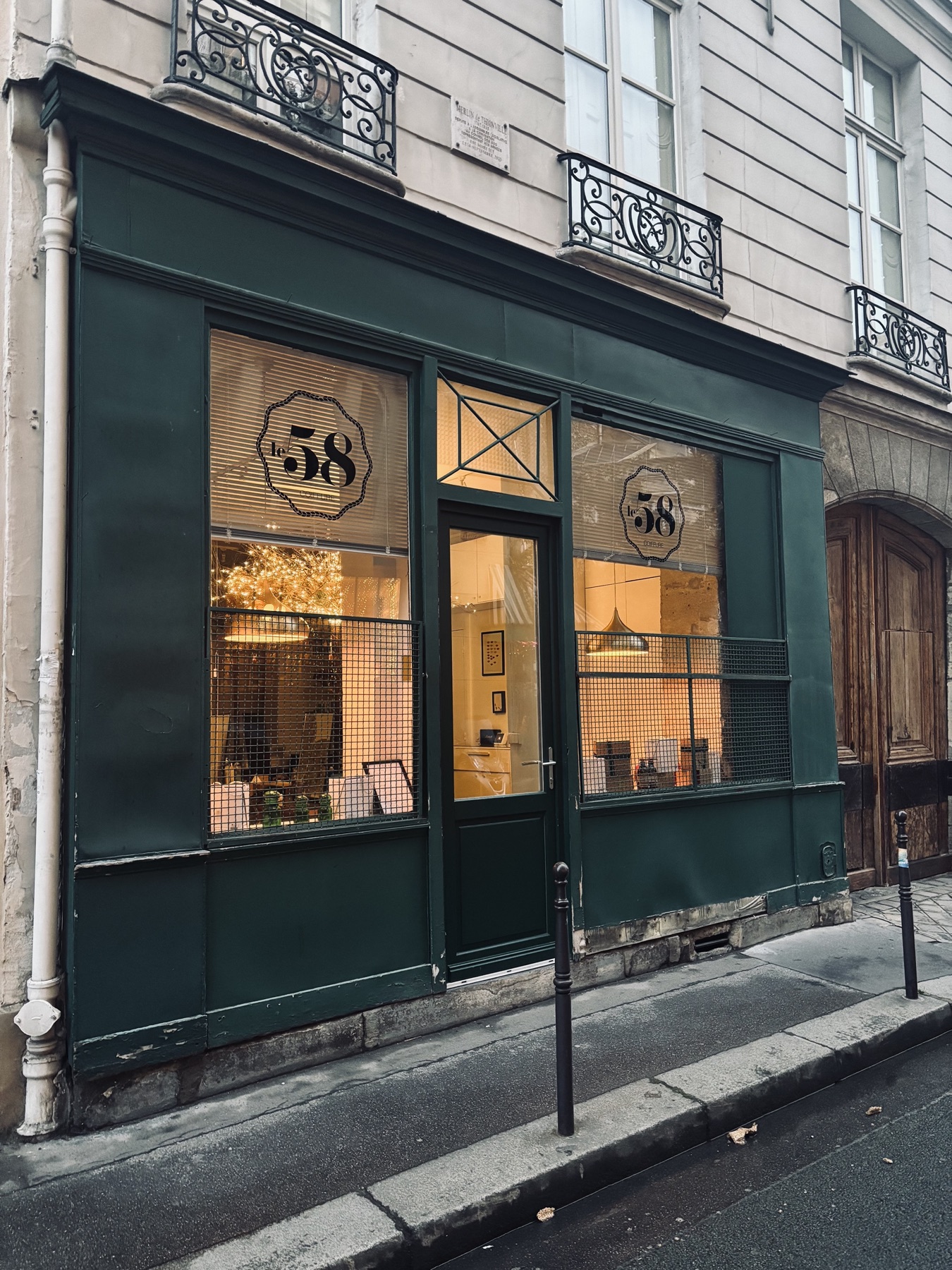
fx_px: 953
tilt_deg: +3.7
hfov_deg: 53.1
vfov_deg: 67.3
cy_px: 635
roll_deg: +0.8
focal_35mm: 26
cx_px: 476
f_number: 1.6
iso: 500
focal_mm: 5.96
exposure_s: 1/25
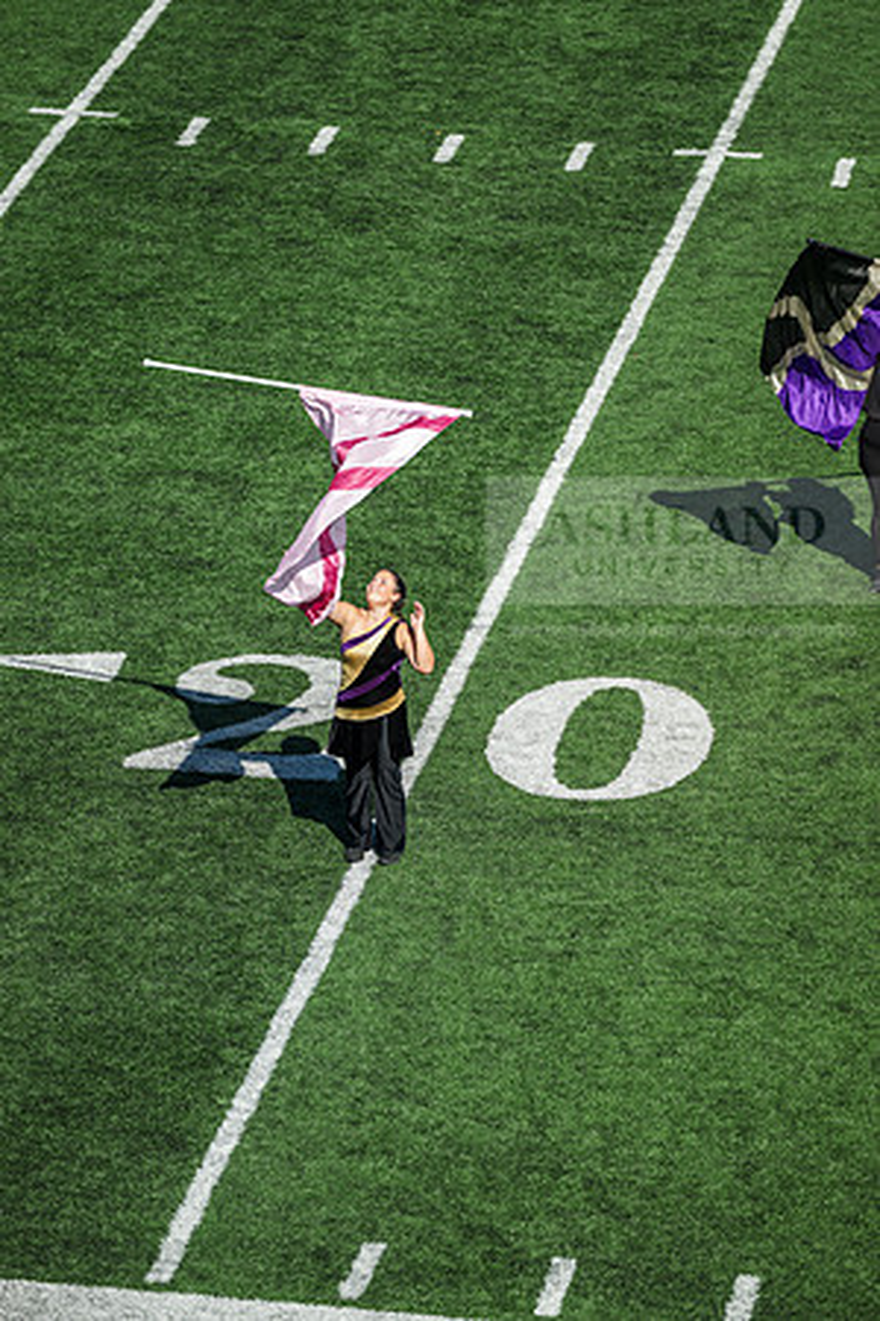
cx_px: 440
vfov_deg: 10.3
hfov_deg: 6.9
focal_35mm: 200
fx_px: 7333
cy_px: 660
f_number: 3.5
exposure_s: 1/1250
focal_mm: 200
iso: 100
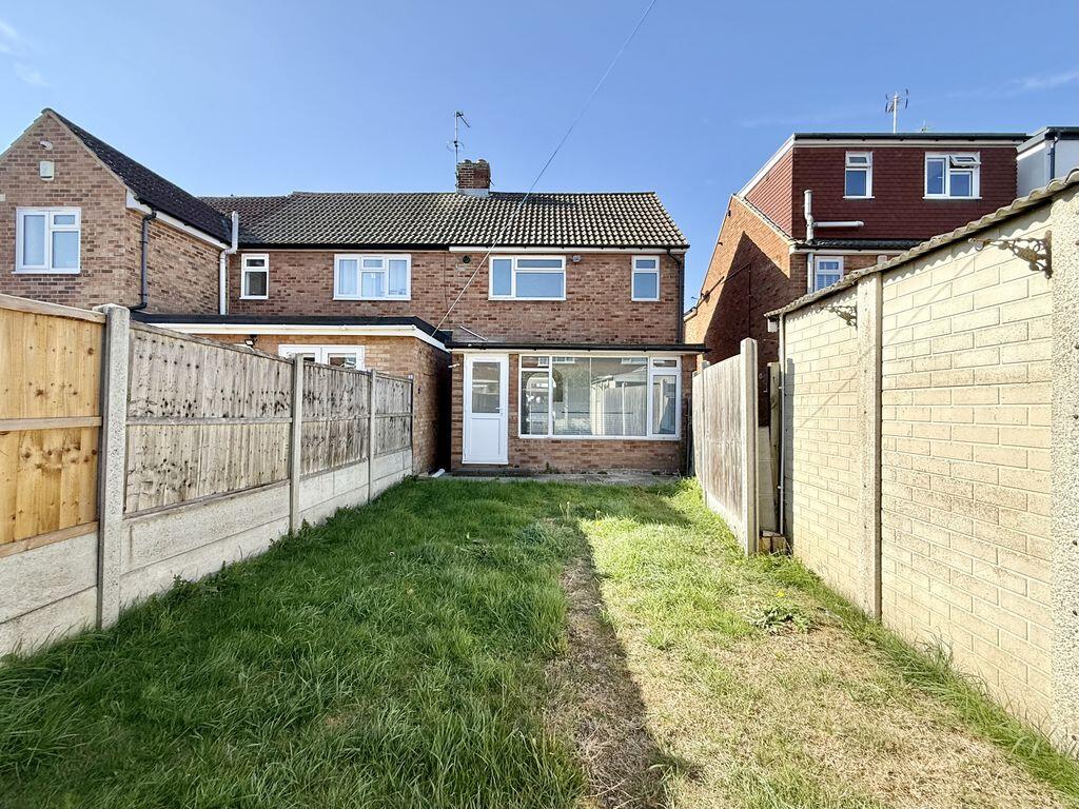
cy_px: 404
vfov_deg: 85.7
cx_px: 540
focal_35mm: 14
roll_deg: +0.3
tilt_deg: +1.2
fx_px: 436
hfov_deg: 102.1
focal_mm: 2.22
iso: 64
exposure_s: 1/799
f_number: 2.2
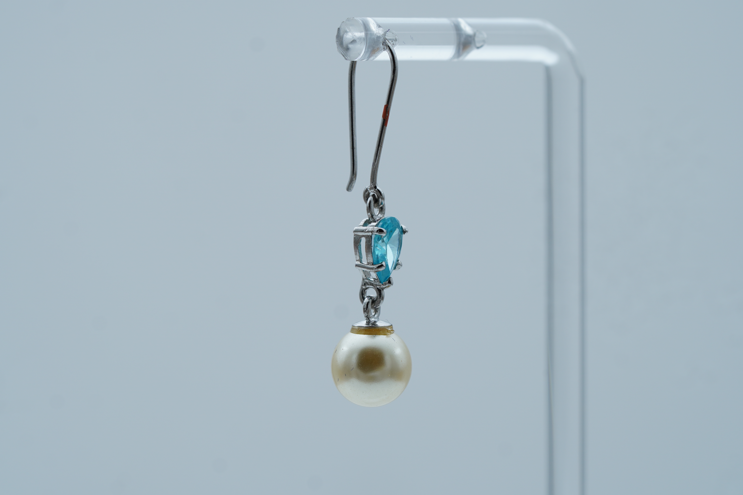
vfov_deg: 10.2
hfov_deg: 15.2
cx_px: 372
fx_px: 2786
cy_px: 248
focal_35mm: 135
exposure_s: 1/60
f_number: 6.3
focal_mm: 90
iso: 160
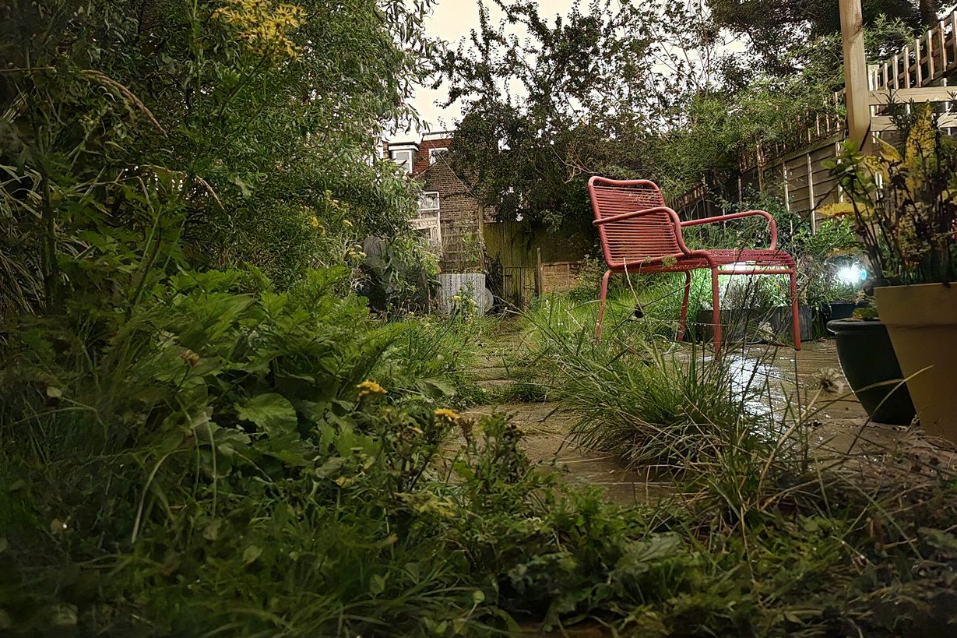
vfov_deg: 49.4
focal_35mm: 26
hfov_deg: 69.4
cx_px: 476
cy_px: 277
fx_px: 691
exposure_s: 1/2
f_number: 1.8
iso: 2000
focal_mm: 5
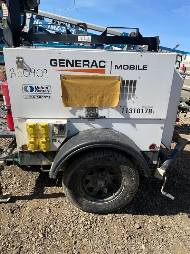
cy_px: 127
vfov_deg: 67.3
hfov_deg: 53.1
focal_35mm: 26
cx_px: 95
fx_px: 190
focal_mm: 4.2
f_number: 1.6
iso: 50
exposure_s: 1/4651
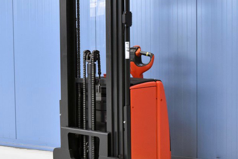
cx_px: 102
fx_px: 529
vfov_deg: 17.1
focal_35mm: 80
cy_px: 81
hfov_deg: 25.3
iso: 1600
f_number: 5
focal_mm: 28
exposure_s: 1/160
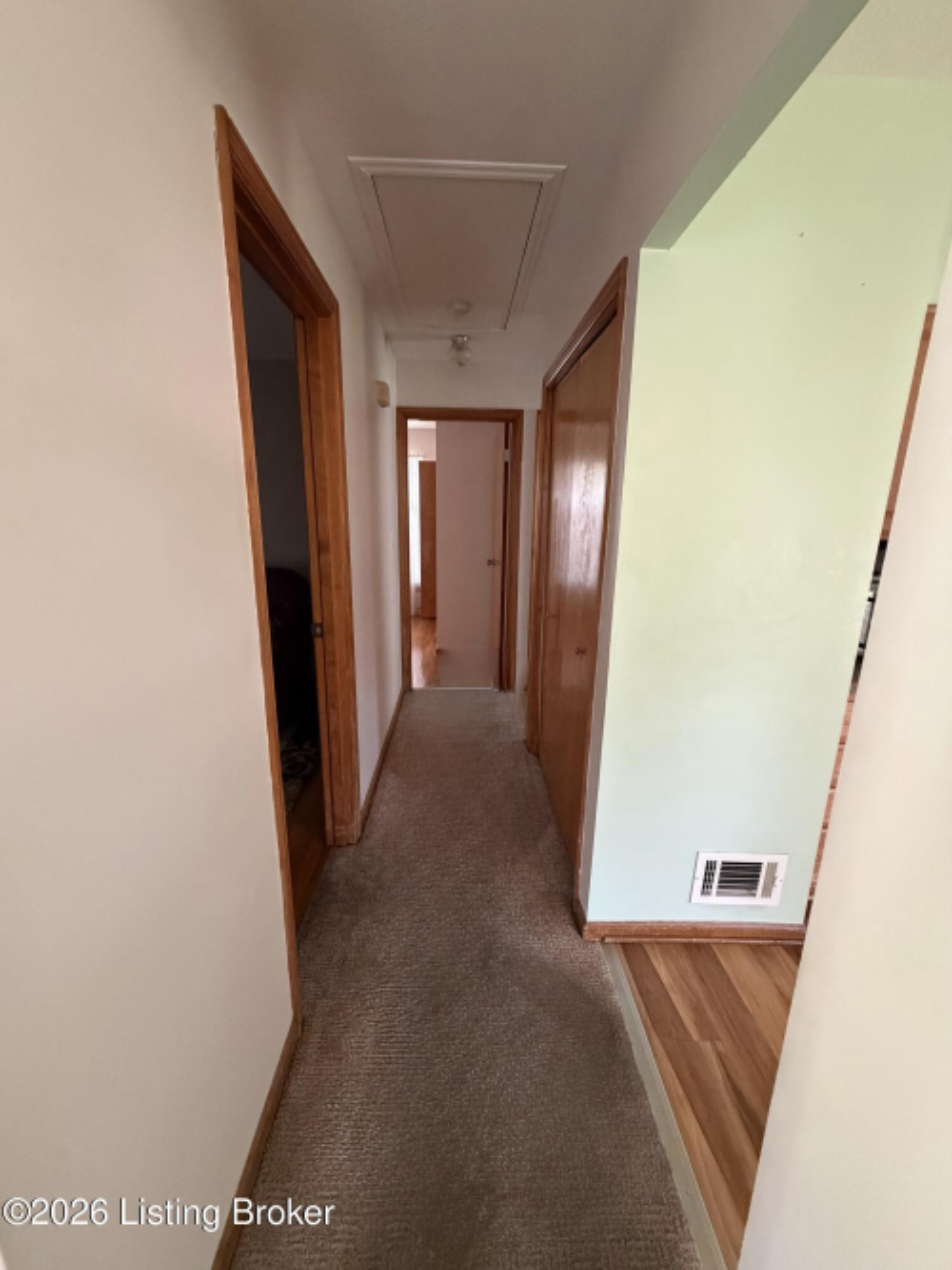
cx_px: 476
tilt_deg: -12.7
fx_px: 514
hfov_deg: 85.7
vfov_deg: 102.1
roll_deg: -1.3
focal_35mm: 14
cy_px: 635
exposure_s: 1/60
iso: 800
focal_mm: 2.22
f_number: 2.2
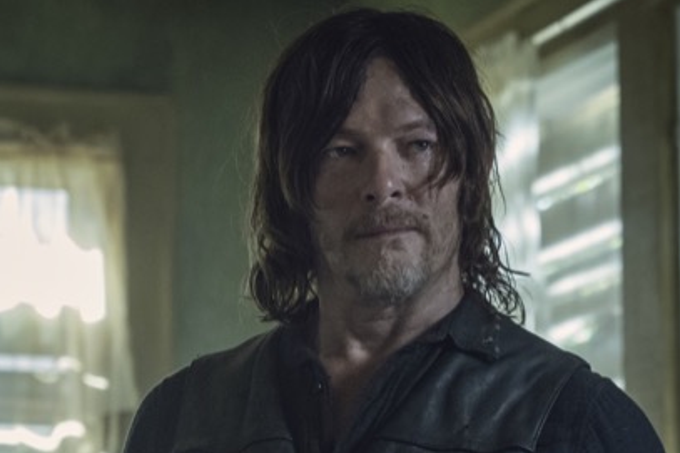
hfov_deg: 23.6
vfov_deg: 15.9
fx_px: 1624
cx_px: 376
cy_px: 265
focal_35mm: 86
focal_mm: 70
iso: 6400
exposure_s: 1/200
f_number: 4.5
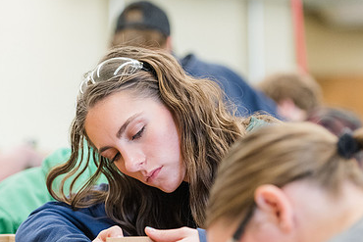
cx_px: 123
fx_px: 1826
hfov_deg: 11.3
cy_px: 175
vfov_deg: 7.6
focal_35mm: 181
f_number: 2.8
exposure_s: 1/320
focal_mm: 102
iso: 2000
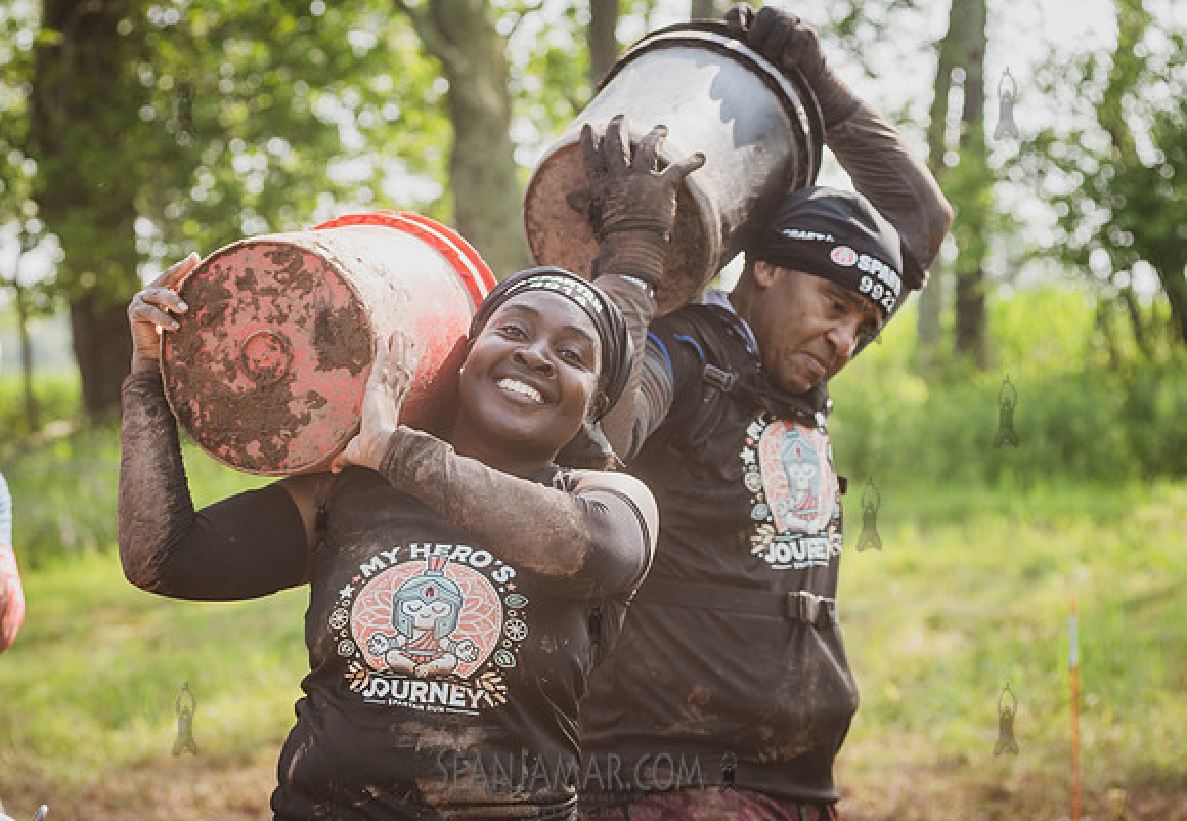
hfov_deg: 22.0
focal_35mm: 91
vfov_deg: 15.3
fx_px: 3048
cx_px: 501
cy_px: 458
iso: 250
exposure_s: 1/400
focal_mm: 80
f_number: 4.5
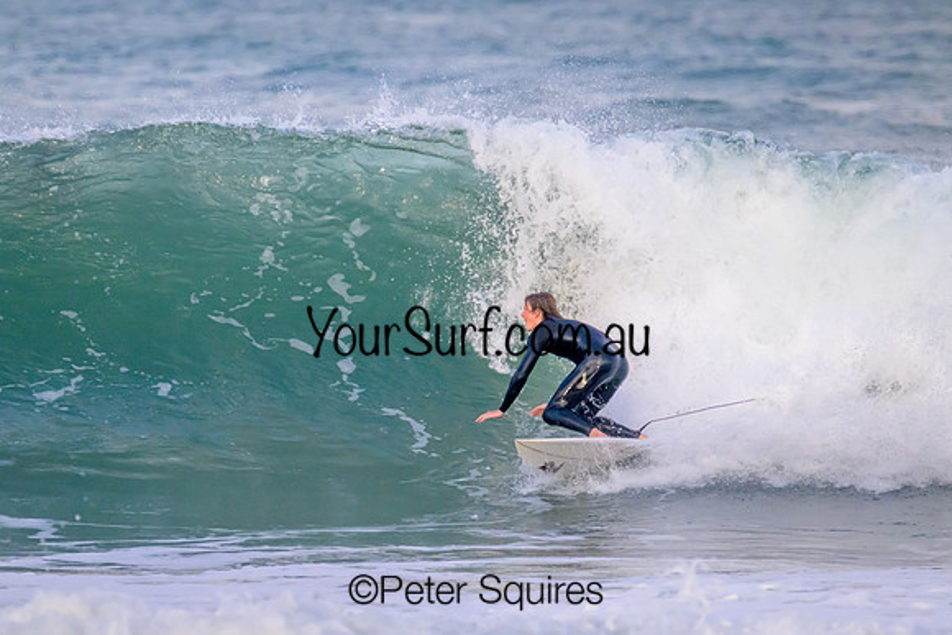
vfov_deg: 1.6
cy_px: 318
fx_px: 22095
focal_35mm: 835
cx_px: 476
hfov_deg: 2.5
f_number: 11
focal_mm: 800
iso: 4000
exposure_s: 1/2000
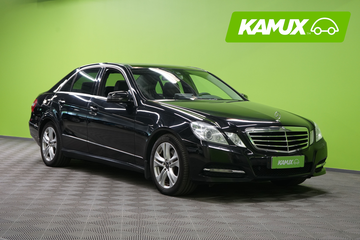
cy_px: 120
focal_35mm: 64
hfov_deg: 31.4
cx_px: 180
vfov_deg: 21.2
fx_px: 640
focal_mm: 64
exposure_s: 1/50
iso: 1000
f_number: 5.6
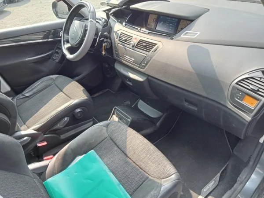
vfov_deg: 49.7
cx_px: 132
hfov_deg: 63.4
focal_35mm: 28
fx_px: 214
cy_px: 99
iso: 138
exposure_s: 1/100
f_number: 2.2
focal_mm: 3.46
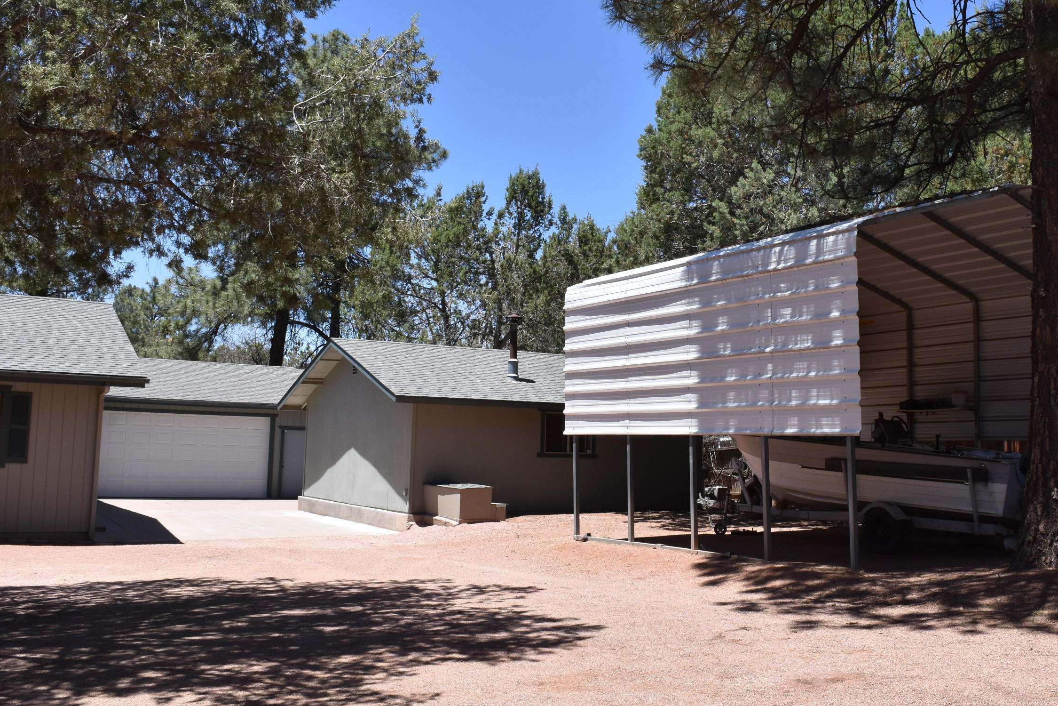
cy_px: 318
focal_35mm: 36
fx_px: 1058
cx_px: 648
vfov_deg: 36.8
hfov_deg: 52.7
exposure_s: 1/500
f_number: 11
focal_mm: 18
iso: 500
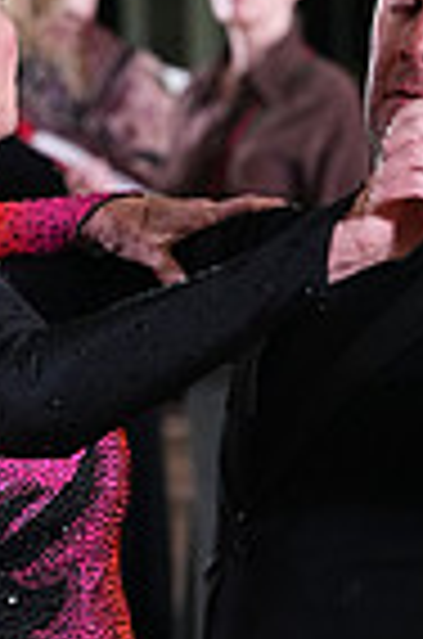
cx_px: 196
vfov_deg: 4.0
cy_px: 837
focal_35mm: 512
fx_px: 9068
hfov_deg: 2.7
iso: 6400
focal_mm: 125
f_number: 5
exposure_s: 1/400
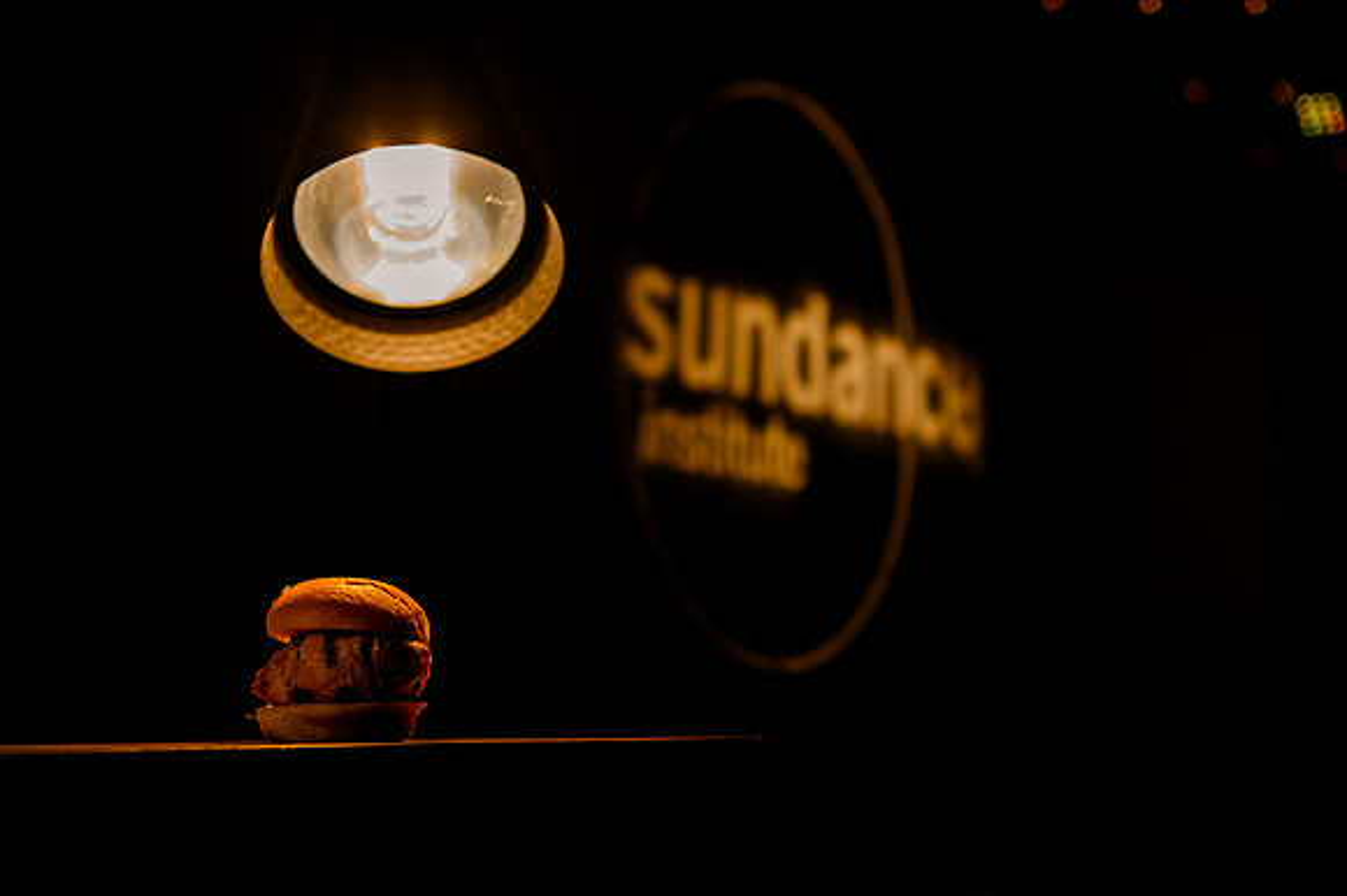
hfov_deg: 38.2
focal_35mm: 52
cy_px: 473
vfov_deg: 26.0
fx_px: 1945
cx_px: 625
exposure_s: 1/500
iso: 500
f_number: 4.5
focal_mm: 48
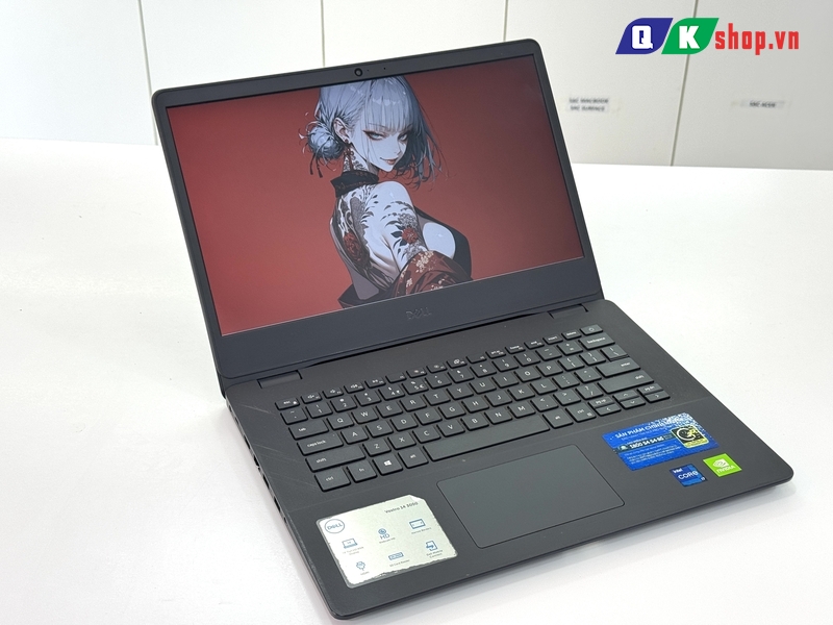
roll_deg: +0.2
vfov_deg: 30.3
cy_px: 312
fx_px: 1155
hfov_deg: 39.7
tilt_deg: -32.1
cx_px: 416
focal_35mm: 48
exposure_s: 1/121
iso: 64
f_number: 1.78
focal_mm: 6.76
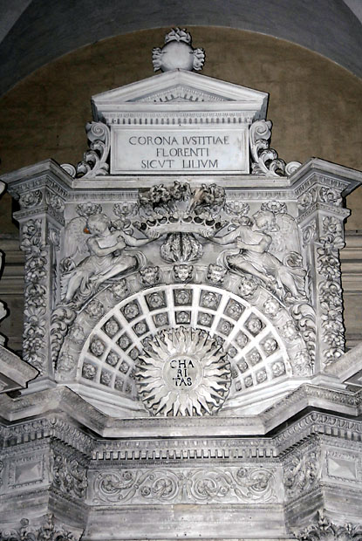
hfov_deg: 16.3
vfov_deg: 24.2
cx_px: 181
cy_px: 270
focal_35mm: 84
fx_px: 1263
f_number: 4.8
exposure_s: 1/60
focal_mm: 56
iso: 400
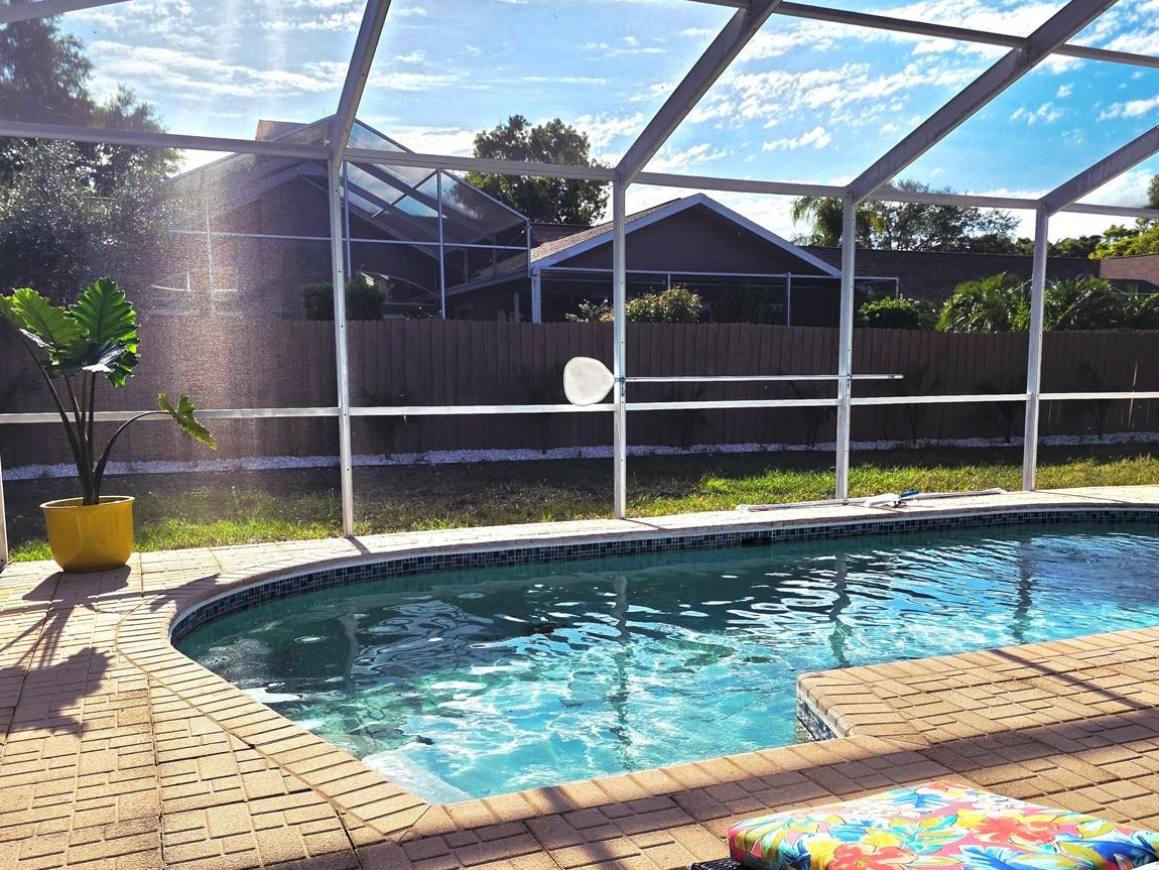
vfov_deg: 44.0
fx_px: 1072
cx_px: 612
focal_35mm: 32
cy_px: 517
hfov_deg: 56.8
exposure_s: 1/5000
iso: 80
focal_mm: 6.3
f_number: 1.7
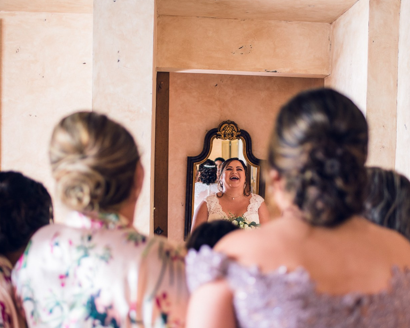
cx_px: 234
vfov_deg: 27.5
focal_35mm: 55
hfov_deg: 34.1
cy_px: 216
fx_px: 667
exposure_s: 1/125
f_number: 1.8
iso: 320
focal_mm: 35
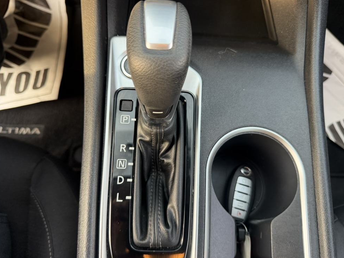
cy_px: 128
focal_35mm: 25
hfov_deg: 69.4
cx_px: 169
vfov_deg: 54.9
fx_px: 248
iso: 200
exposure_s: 1/104
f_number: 1.78
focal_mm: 6.76
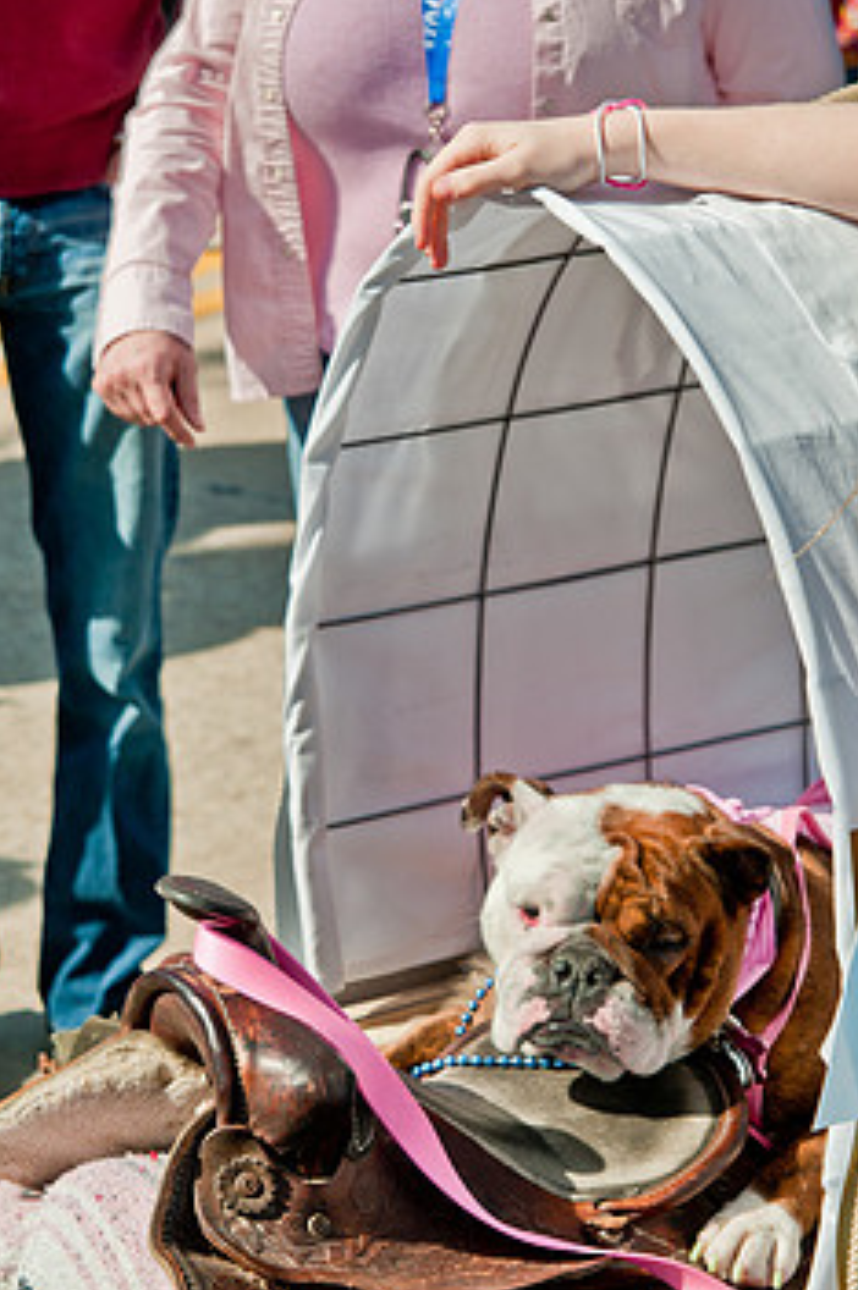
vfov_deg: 21.2
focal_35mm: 96
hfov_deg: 14.2
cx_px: 390
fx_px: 3439
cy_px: 788
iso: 200
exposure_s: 1/2000
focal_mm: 50
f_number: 3.5
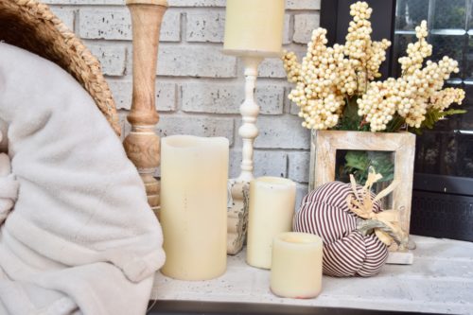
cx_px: 236
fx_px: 630
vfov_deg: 28.1
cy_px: 158
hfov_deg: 41.1
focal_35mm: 48
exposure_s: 5
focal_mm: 32
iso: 100
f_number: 4.5
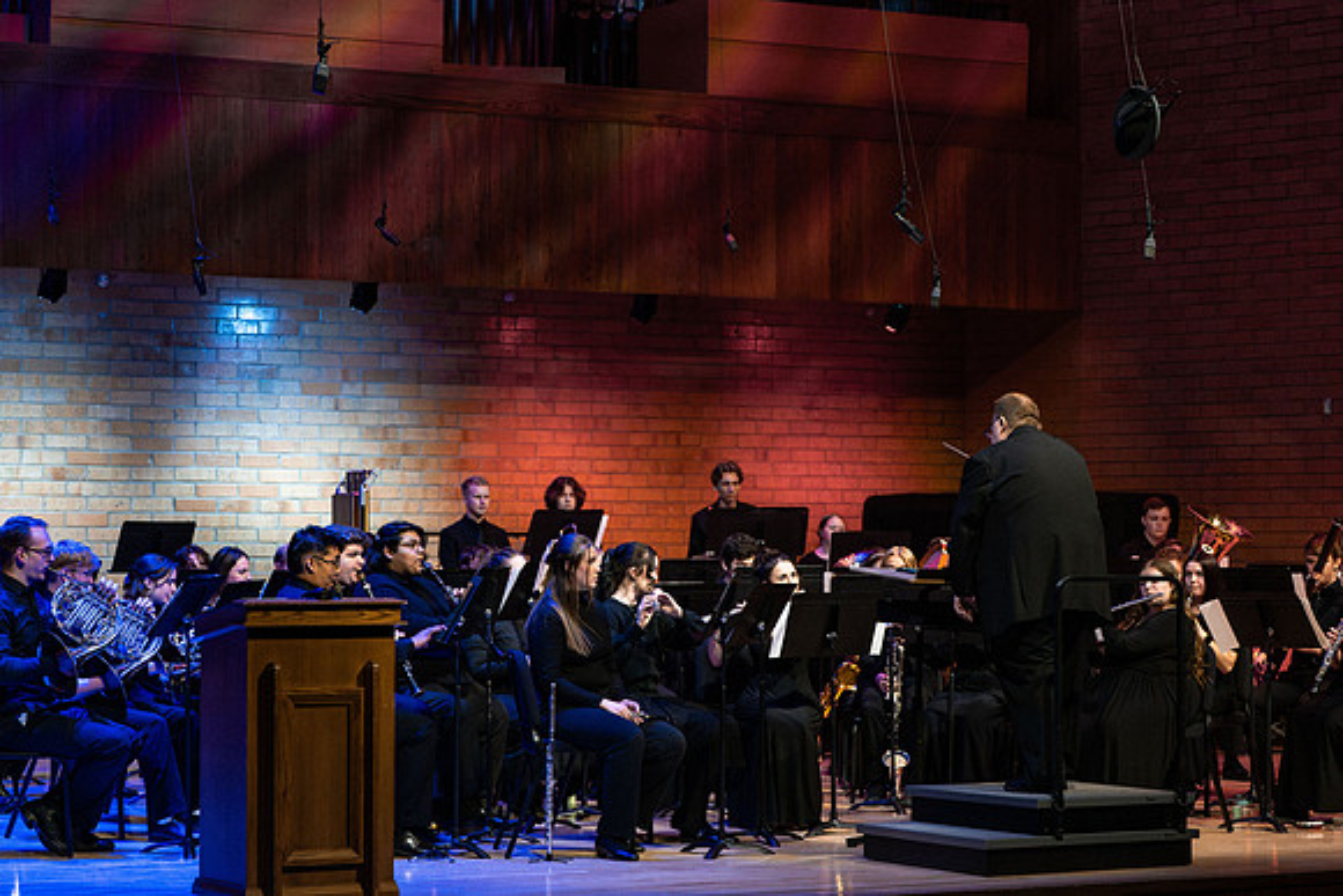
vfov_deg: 14.8
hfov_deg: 22.1
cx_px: 643
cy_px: 463
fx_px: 3438
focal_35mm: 92
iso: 3200
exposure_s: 1/500
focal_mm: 70
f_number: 2.8
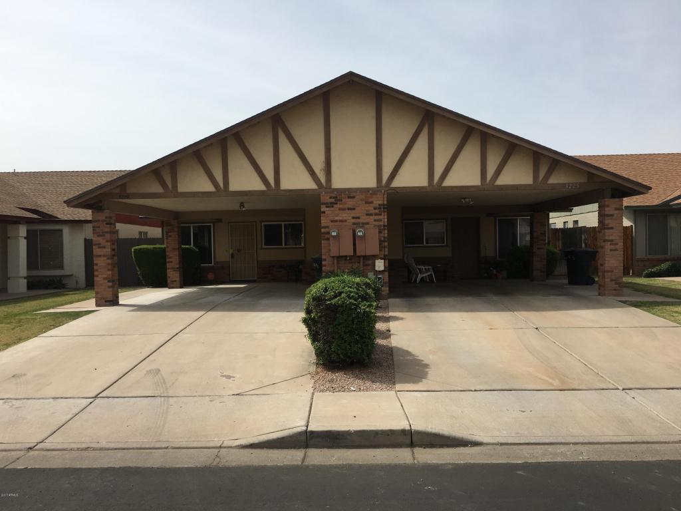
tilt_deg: +0.2
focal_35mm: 29
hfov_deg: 61.7
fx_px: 571
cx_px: 340
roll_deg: +0.7
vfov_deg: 48.2
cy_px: 256
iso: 25
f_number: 2.2
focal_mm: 4.15
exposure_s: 1/2404
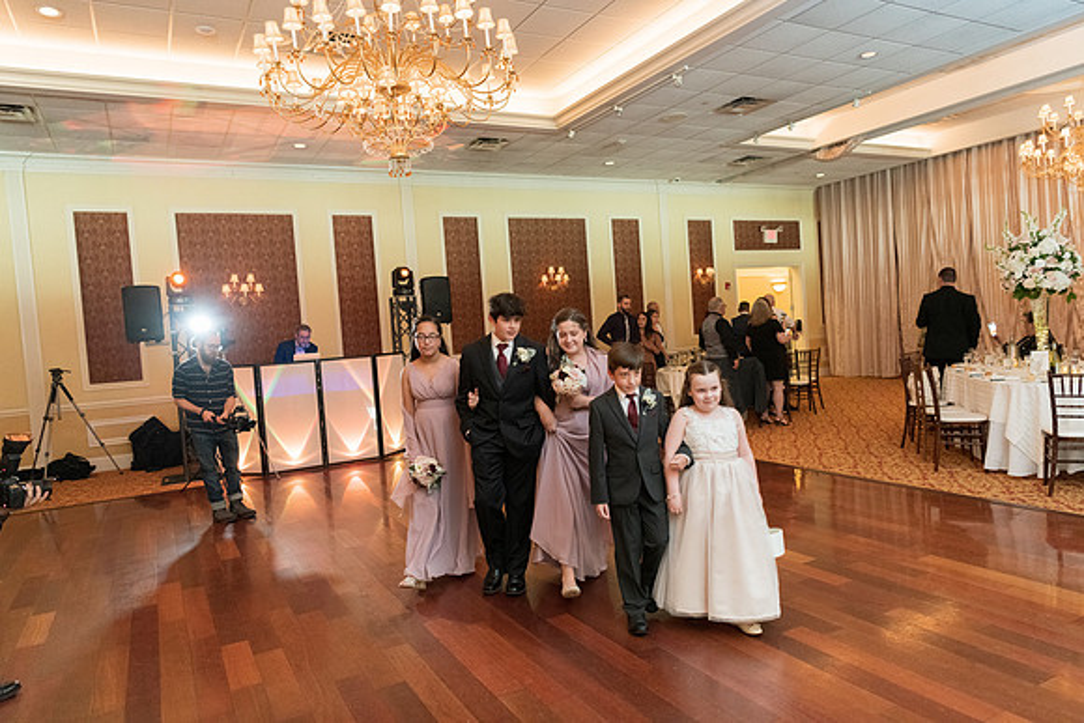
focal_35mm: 24
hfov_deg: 73.7
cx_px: 542
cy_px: 362
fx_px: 723
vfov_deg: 53.2
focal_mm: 24
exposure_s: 1/125
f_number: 2.8
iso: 2500
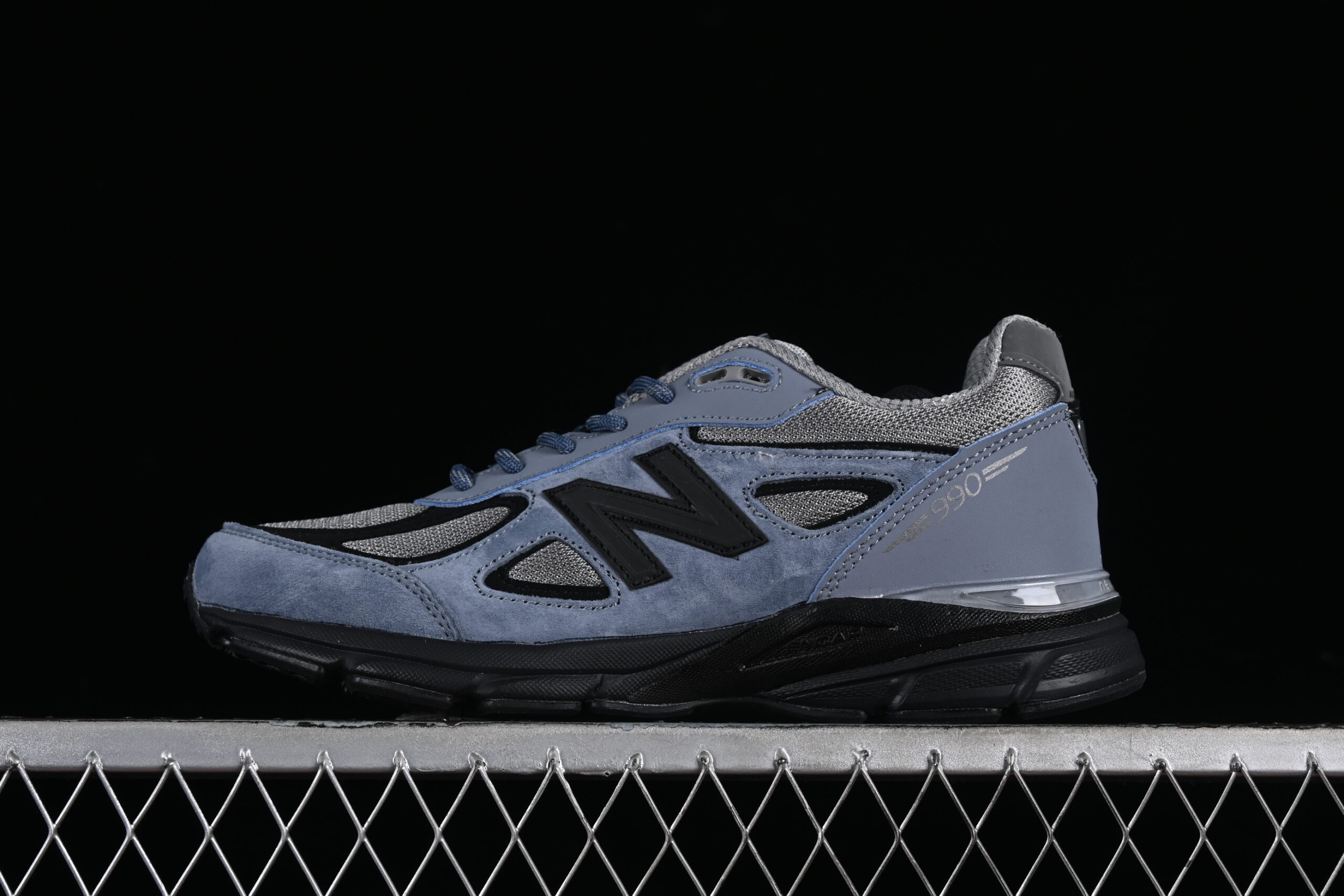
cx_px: 672
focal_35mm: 75
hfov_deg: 27.0
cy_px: 448
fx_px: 2800
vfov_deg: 18.2
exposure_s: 1/80
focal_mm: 50
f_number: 8
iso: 160
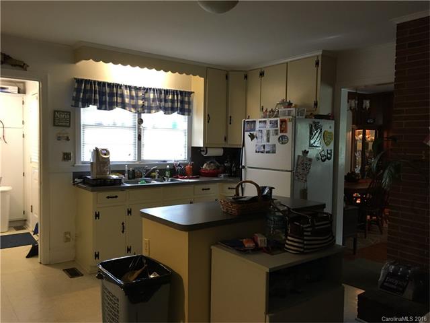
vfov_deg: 48.2
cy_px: 162
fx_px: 360
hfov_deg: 61.7
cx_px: 215
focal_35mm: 29
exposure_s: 1/30
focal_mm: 4.15
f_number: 2.2
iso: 160
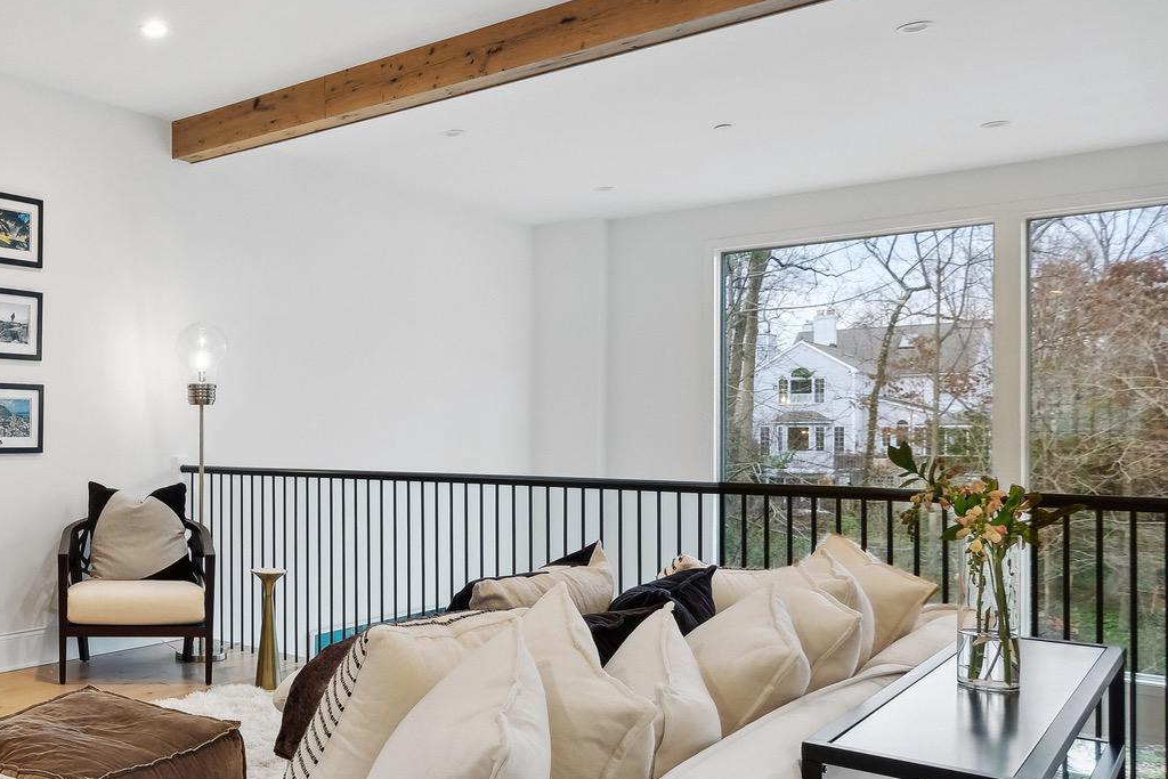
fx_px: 973
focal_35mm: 30
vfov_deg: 43.6
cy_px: 424
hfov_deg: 54.0
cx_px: 115
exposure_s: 1/15
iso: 800
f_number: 8
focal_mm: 10
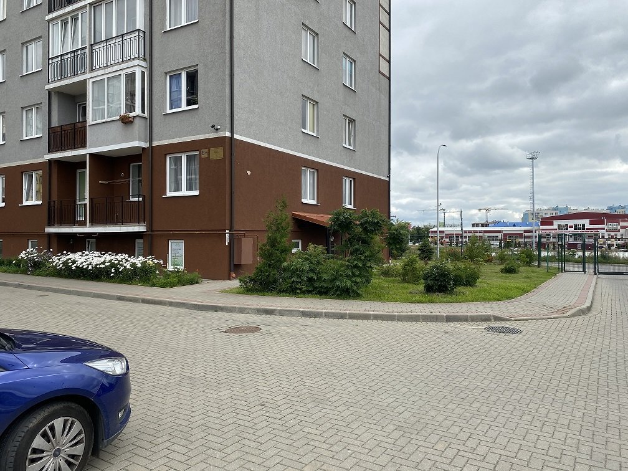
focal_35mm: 26
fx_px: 472
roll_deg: +0.1
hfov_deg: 67.3
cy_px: 236
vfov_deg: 53.1
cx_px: 314
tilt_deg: +1.2
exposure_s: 1/1608
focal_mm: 4.25
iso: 32
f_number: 1.8
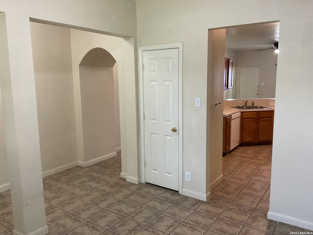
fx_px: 262
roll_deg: +0.1
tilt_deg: -8.7
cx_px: 156
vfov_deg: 48.2
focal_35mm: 29
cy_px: 118
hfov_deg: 61.7
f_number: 1.8
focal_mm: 3
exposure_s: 1/60
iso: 125
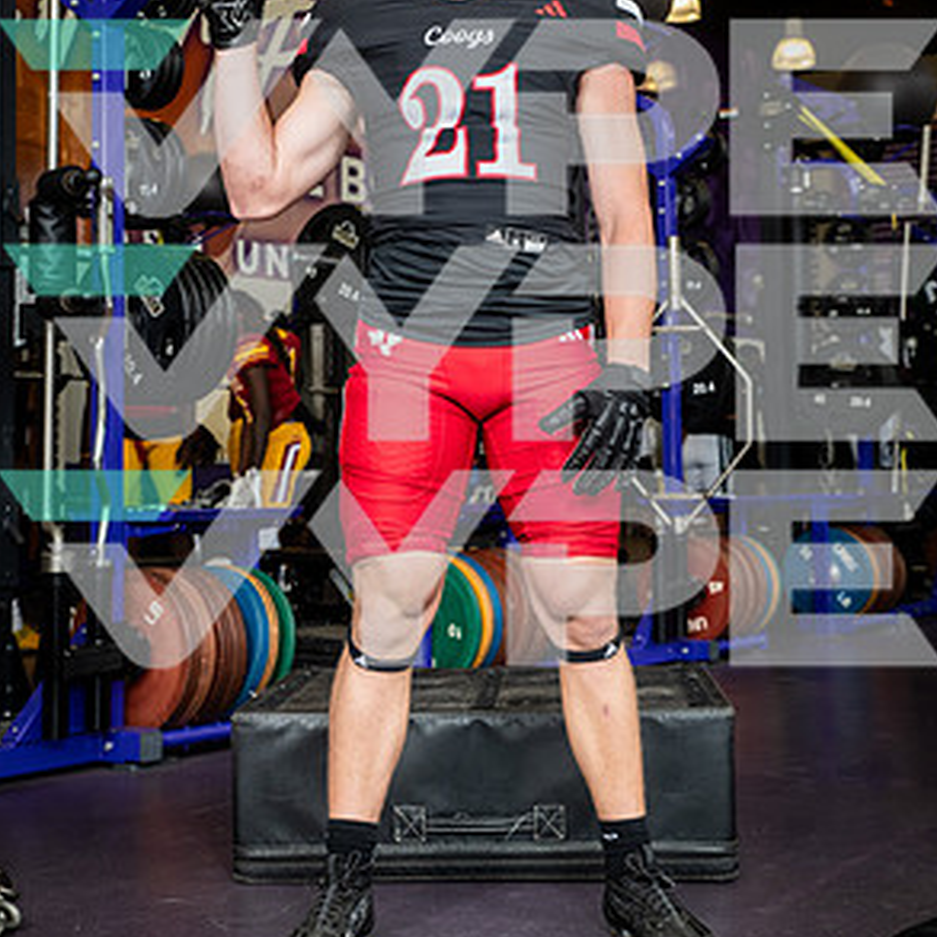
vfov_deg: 28.5
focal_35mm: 60
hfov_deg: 28.6
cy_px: 345
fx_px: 1837
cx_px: 476
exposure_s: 1/250
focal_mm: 46
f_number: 5.6
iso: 500
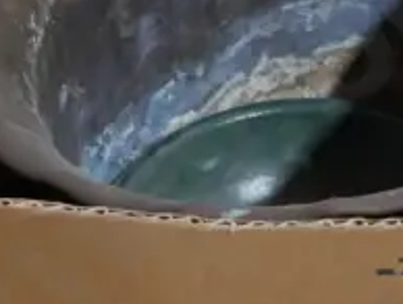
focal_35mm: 169
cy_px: -259
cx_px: 758
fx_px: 1970
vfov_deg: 8.4
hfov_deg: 10.8
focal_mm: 16
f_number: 3.6
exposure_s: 1/60
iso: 1250
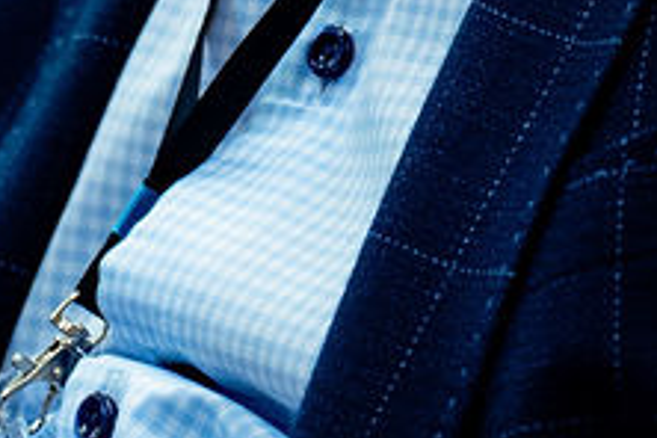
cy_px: -848
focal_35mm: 993
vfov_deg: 1.4
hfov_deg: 2.1
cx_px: -367
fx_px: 18121
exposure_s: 1/250
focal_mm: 135
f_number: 2.8
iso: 2000
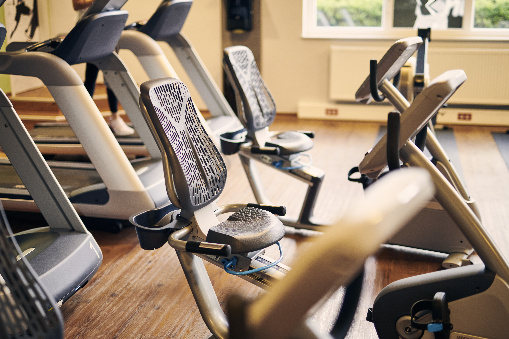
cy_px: 171
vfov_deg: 26.5
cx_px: 258
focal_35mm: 51
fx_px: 721
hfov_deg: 38.9
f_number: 1.4
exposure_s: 1/320
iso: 400
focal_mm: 50
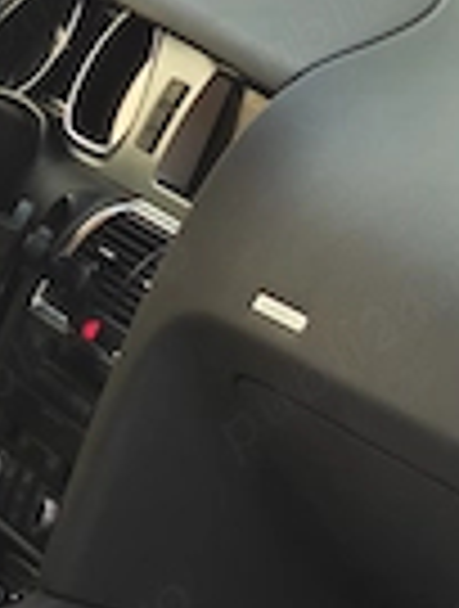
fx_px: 4364
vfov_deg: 8.0
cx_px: -112
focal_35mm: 248
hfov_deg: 6.0
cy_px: 419
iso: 250
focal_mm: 11.5
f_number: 1.8
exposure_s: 1/50
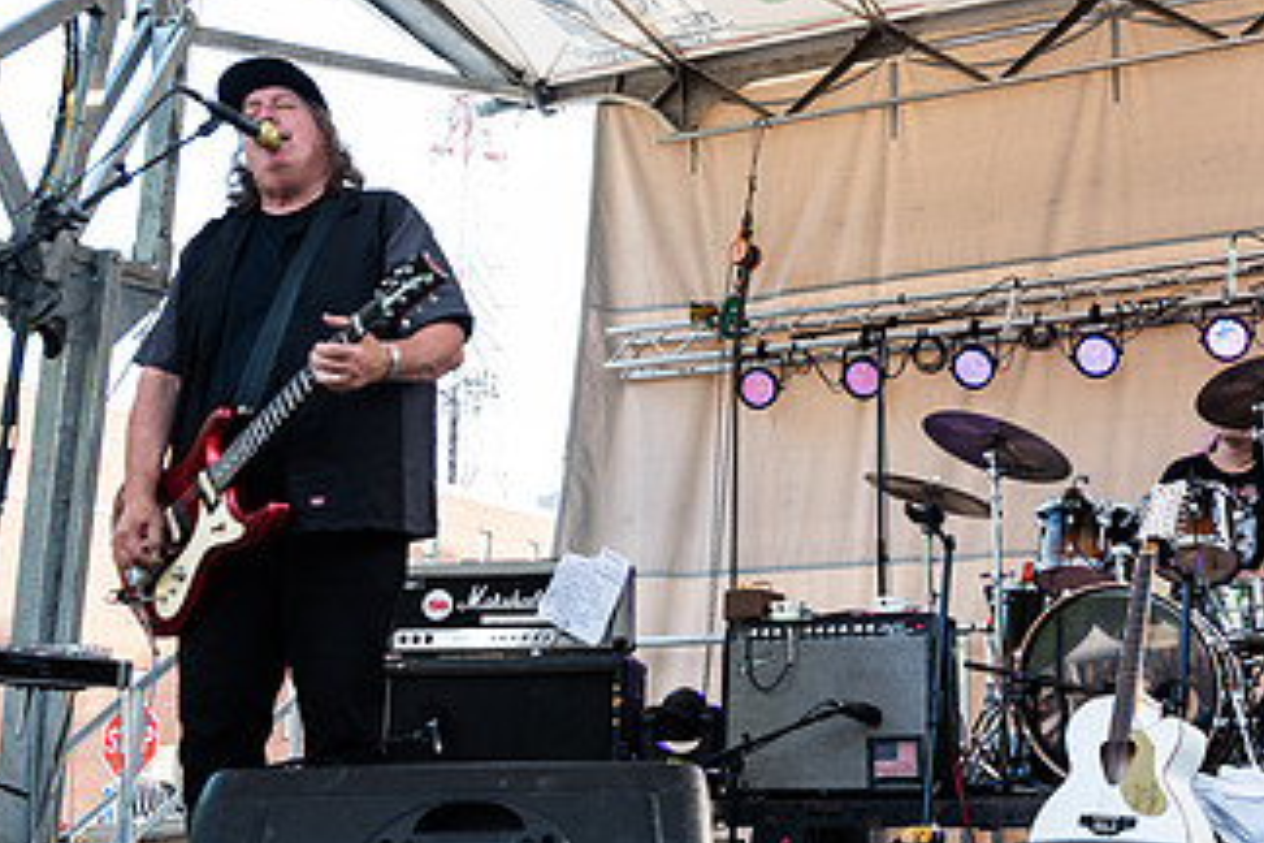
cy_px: 370
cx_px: 800
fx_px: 1685
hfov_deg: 40.8
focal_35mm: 48
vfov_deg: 28.1
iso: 400
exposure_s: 1/400
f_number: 4
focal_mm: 24
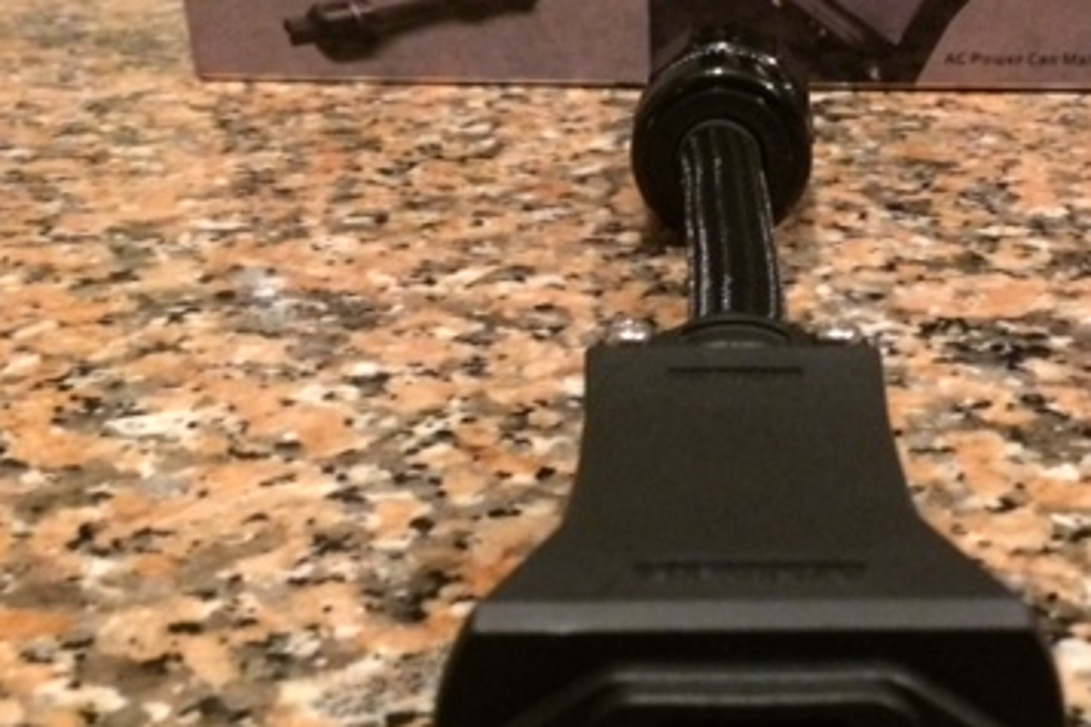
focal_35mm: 54
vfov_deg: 25.0
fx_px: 1636
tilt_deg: -23.1
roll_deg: -1.6
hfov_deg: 36.4
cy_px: 437
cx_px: 752
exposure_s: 1/17
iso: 500
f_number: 2.2
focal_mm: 4.15
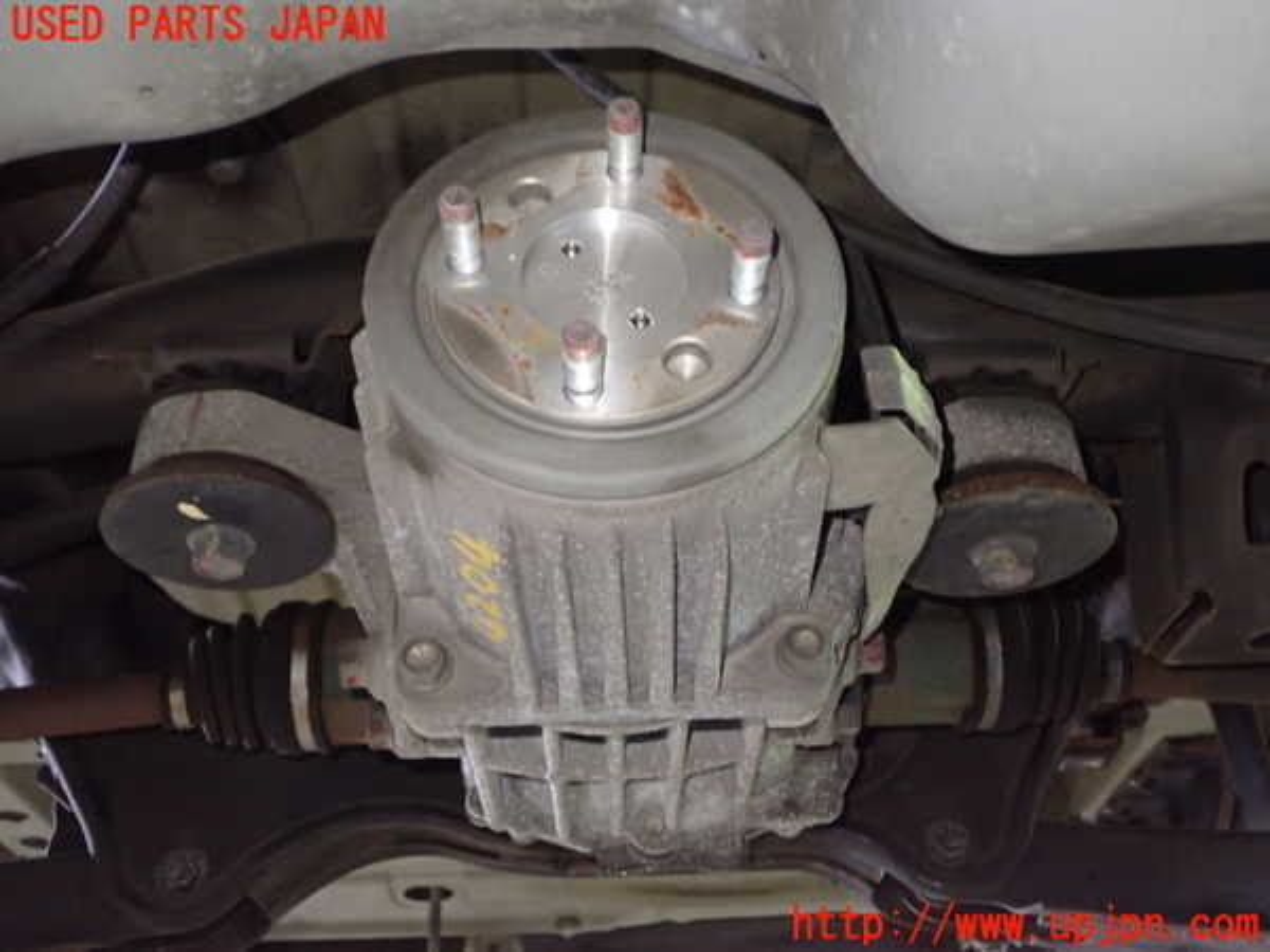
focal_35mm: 36
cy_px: 476
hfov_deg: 51.4
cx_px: 635
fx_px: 1321
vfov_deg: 39.7
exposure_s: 1/20
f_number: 2.5
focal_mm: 6.37
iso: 800
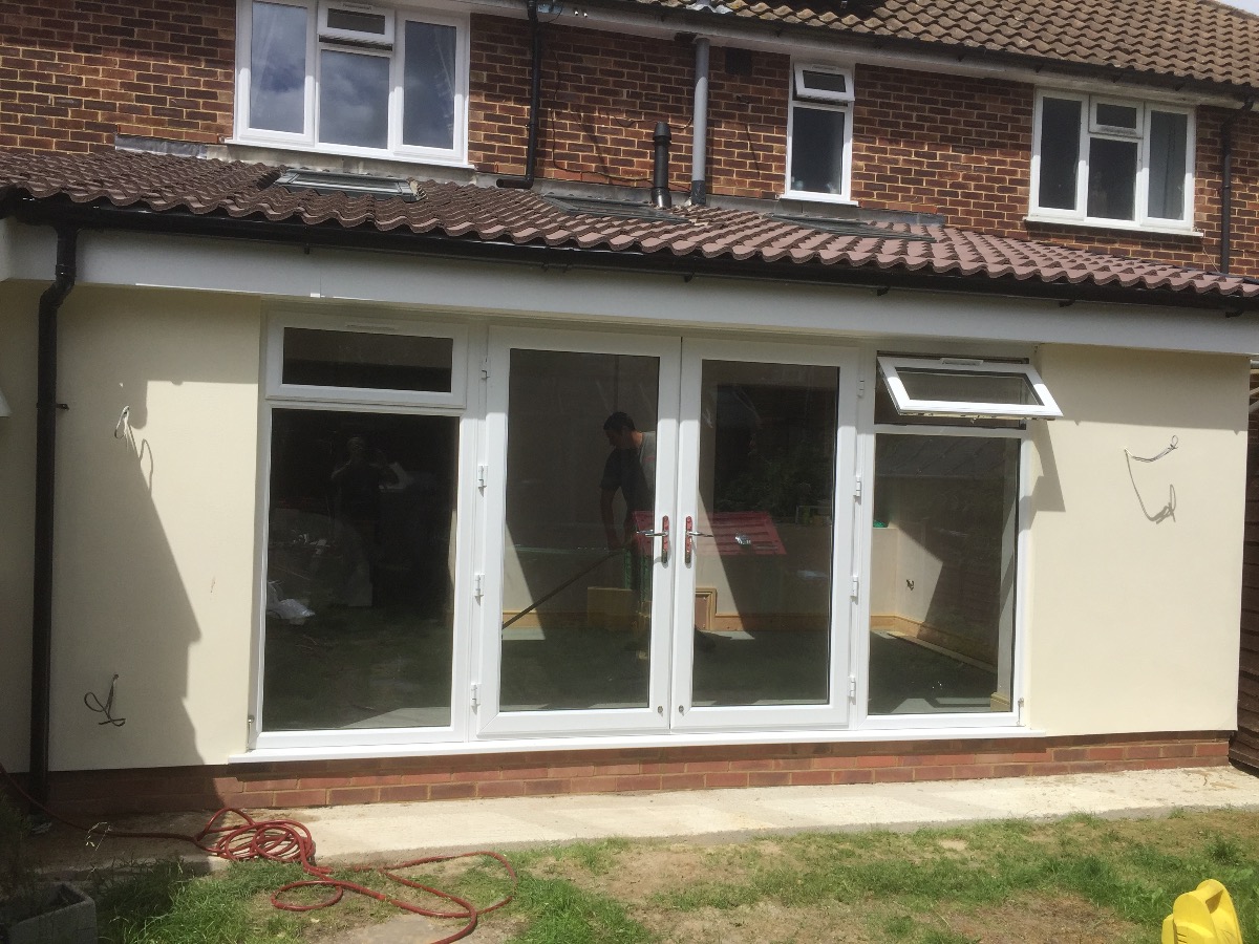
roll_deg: -2.1
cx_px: 630
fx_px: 1055
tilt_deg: -0.6
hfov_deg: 61.7
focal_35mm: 29
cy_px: 472
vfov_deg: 48.2
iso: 32
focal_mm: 4.15
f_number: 2.2
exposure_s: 1/4405
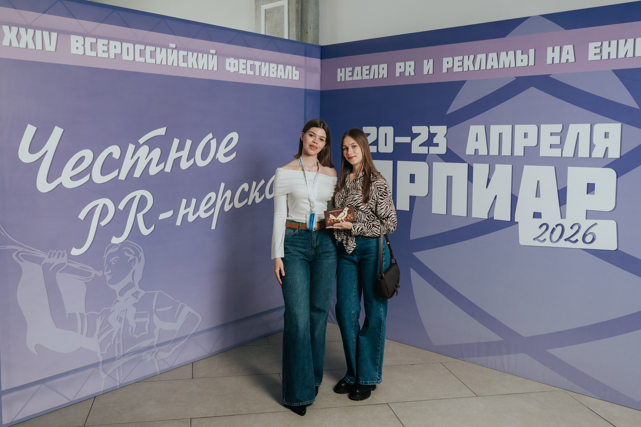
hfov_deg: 56.8
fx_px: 593
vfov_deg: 39.5
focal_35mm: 33
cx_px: 306
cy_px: 179
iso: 800
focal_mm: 28
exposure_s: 1/160
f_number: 2.8
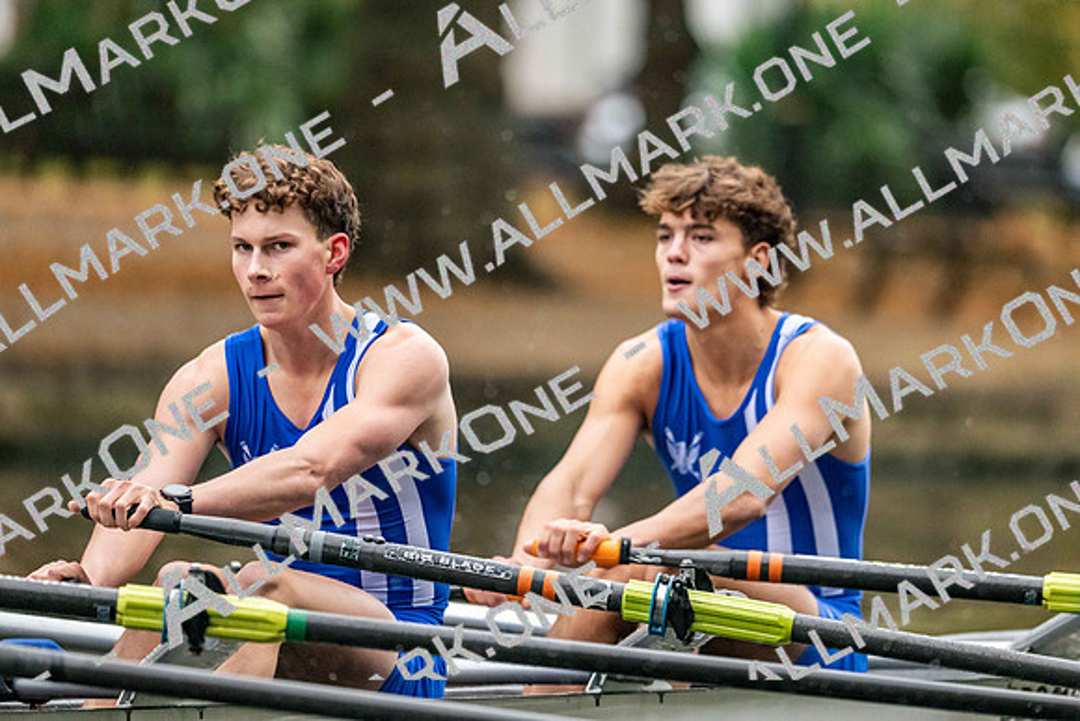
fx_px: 12002
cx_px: 540
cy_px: 360
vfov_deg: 3.4
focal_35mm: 400
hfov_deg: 5.2
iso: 8000
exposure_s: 1/2500
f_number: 4.5
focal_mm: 400
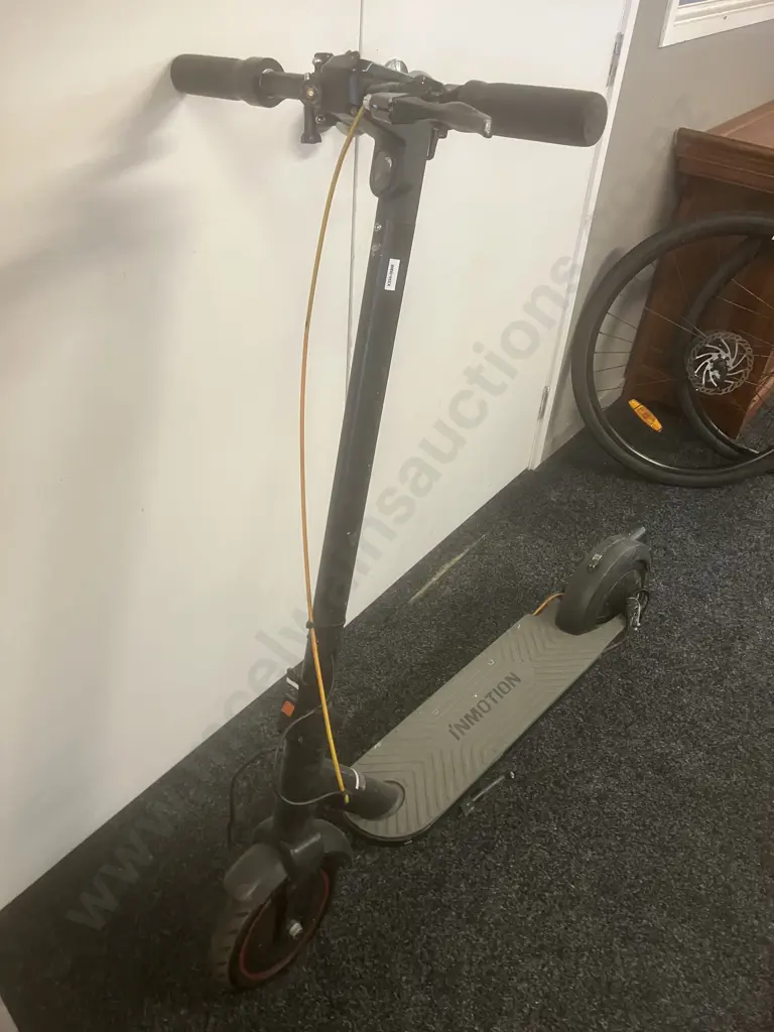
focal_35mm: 28
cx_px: 387
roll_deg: -2.9
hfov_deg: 49.7
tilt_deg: -36.7
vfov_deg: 63.4
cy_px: 516
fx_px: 835
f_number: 1.8
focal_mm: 3.99
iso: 200
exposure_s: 1/50
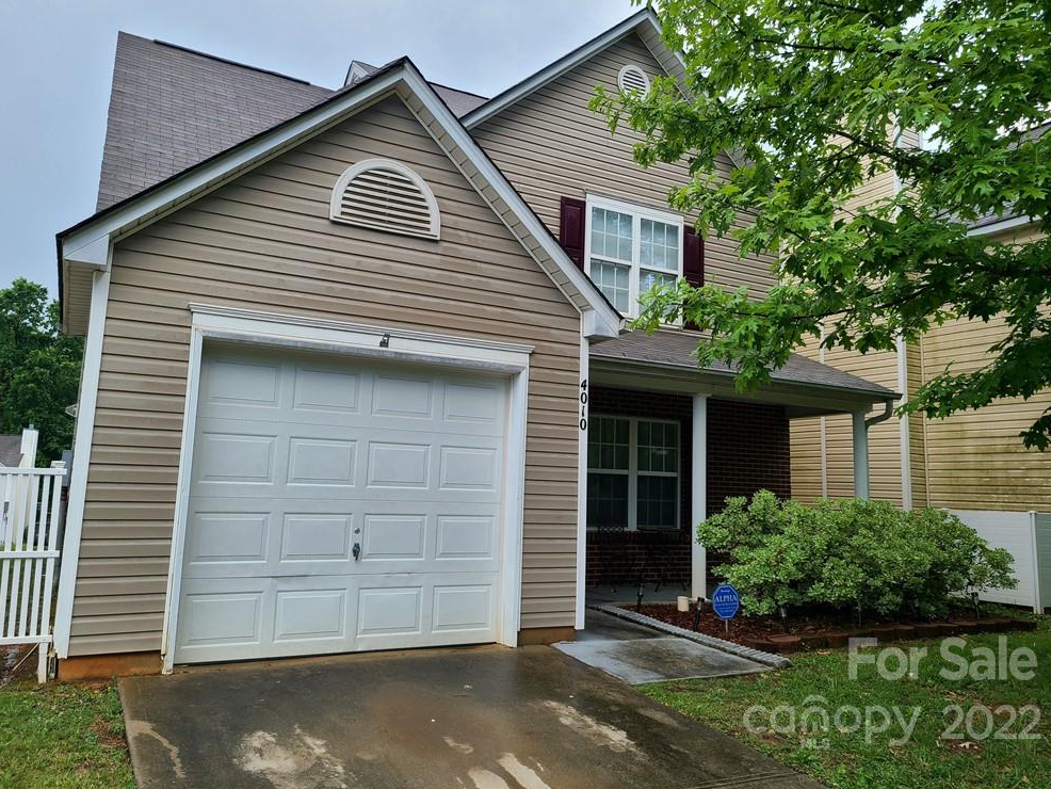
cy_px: 383
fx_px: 820
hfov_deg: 65.3
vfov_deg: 51.4
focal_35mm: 27
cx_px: 517
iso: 40
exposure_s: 1/909
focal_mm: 5.4
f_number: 1.8
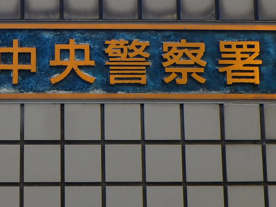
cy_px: 58
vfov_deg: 21.8
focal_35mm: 67
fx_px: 534
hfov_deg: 28.1
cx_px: 39
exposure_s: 1/160
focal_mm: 6
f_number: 4.9
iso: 125
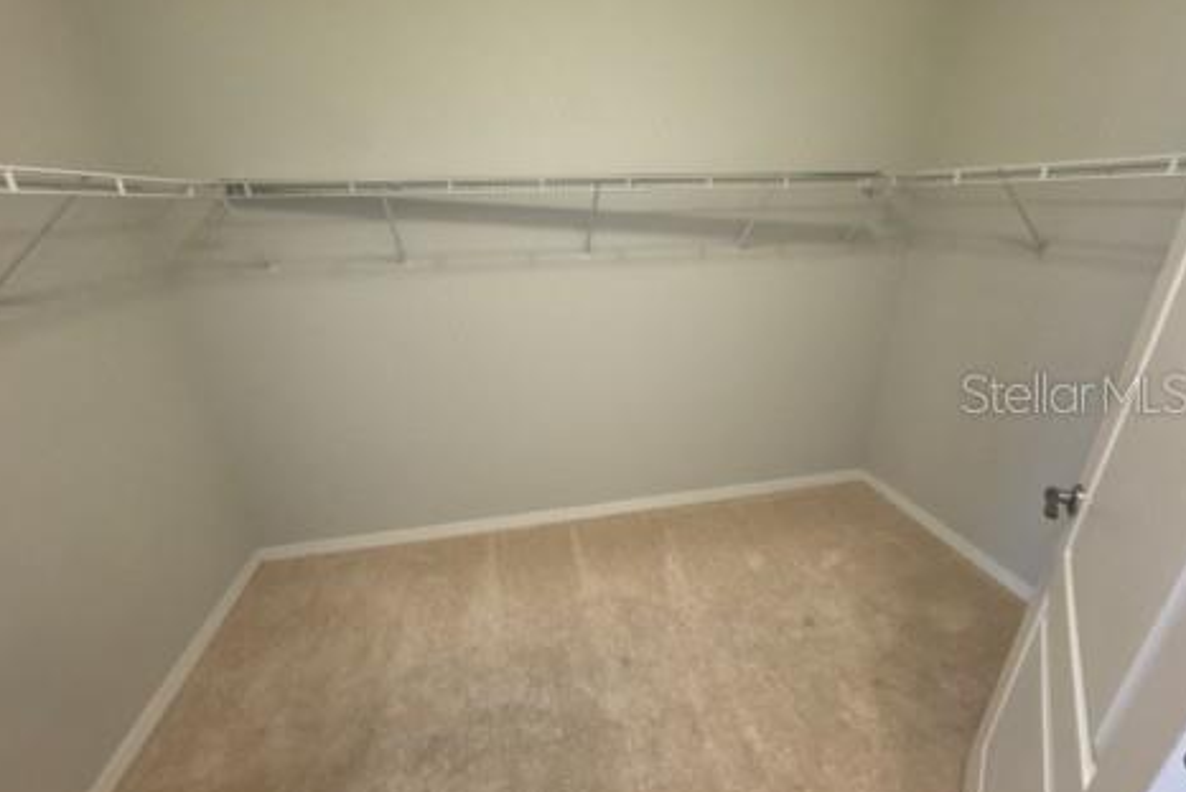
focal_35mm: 15
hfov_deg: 100.4
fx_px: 494
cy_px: 392
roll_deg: +1.4
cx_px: 590
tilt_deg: -21.8
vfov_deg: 77.4
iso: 320
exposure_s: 1/60
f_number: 2.2
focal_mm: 2.22
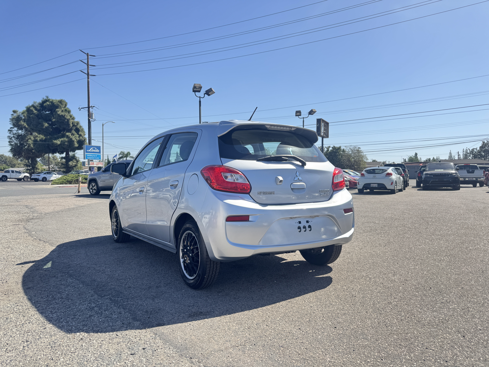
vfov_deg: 56.8
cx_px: 244
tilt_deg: -1.9
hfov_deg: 71.6
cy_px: 184
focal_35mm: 24
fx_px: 339
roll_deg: -0.3
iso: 80
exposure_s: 1/1923
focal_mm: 6.76
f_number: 1.78
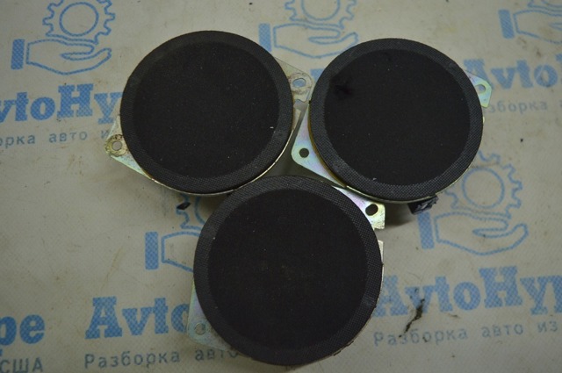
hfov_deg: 57.3
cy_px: 186
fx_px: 515
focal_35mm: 33
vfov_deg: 39.9
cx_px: 281
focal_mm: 22
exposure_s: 1/125
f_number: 3.8
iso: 400
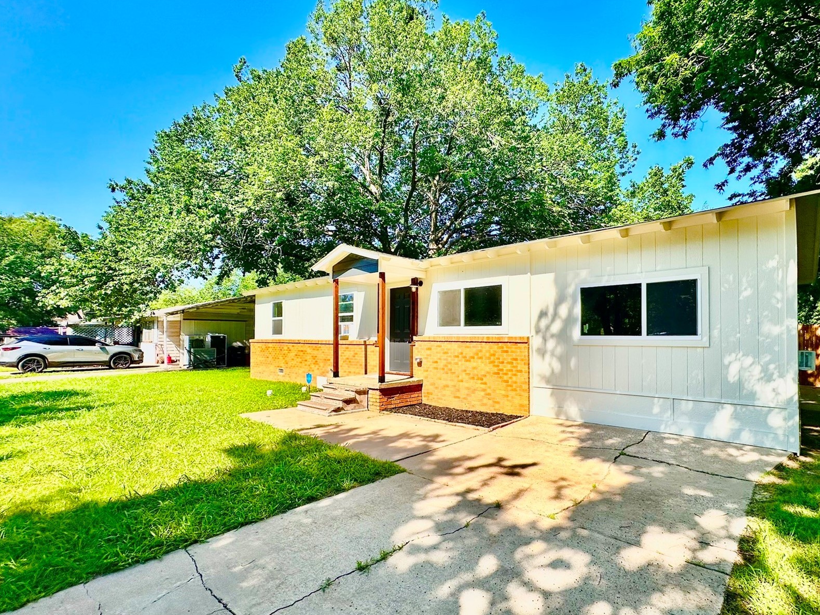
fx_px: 403
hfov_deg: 90.1
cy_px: 333
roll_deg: -0.7
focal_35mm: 17
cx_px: 482
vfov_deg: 74.6
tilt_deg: +1.3
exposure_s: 1/1855
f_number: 2.2
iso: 40
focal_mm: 2.22
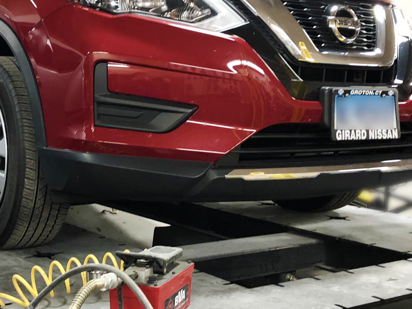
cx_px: 134
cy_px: 141
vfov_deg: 25.6
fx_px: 678
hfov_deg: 33.5
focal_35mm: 57
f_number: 1.8
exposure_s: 1/13
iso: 100
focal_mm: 3.99
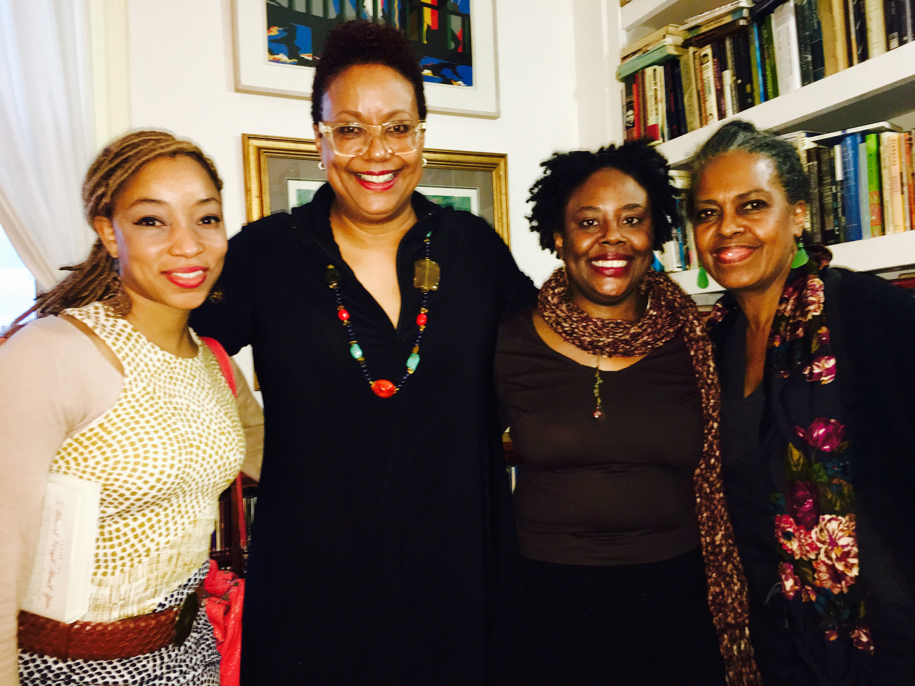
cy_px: 343
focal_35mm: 29
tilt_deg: +3.0
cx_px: 458
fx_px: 767
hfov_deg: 61.7
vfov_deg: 48.2
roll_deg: +3.2
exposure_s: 1/16
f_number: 2.2
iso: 200
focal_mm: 4.15
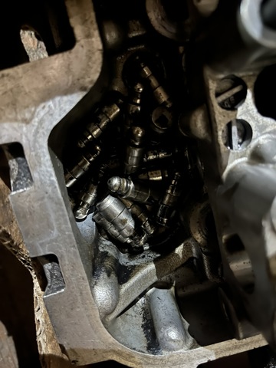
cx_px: 138
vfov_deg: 67.3
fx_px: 276
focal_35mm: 26
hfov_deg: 53.1
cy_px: 184
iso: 1250
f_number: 1.6
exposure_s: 1/5
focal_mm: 5.1
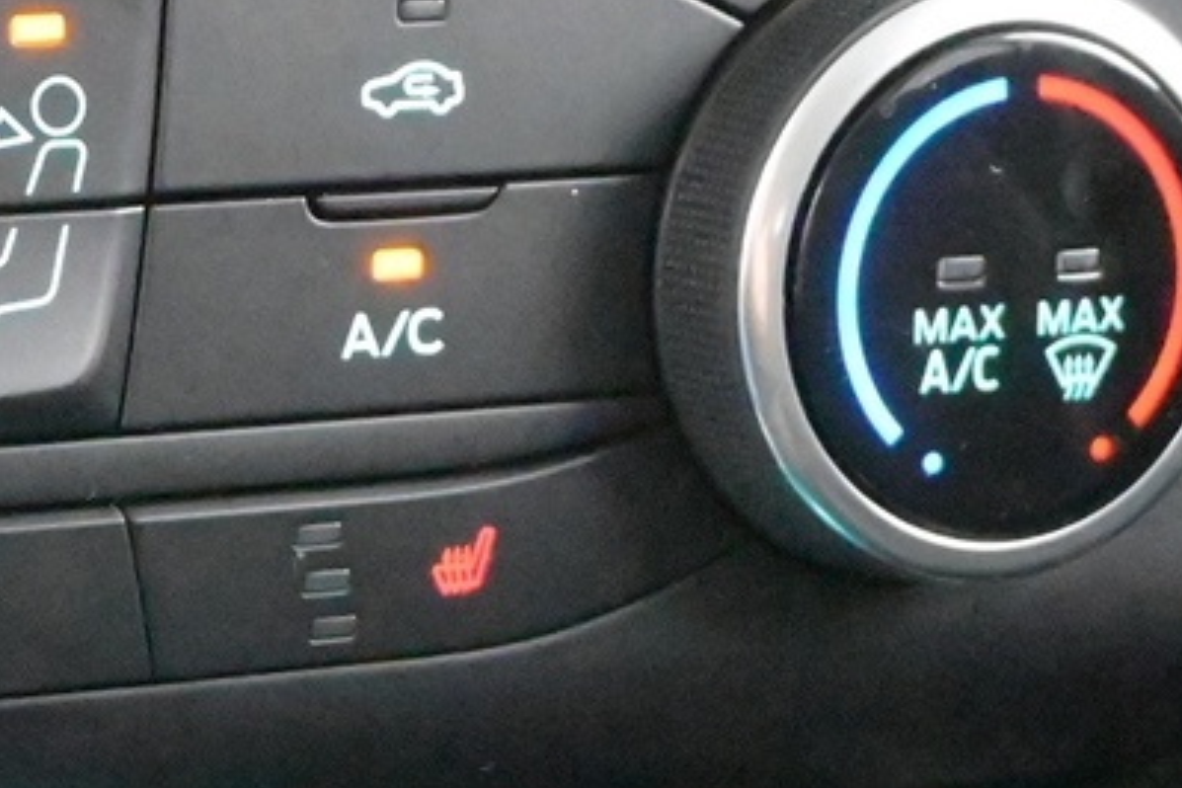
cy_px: 243
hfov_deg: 13.5
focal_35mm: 149
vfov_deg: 9.2
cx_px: -166
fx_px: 4893
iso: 28800
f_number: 4.2
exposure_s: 1/40
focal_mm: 24.5
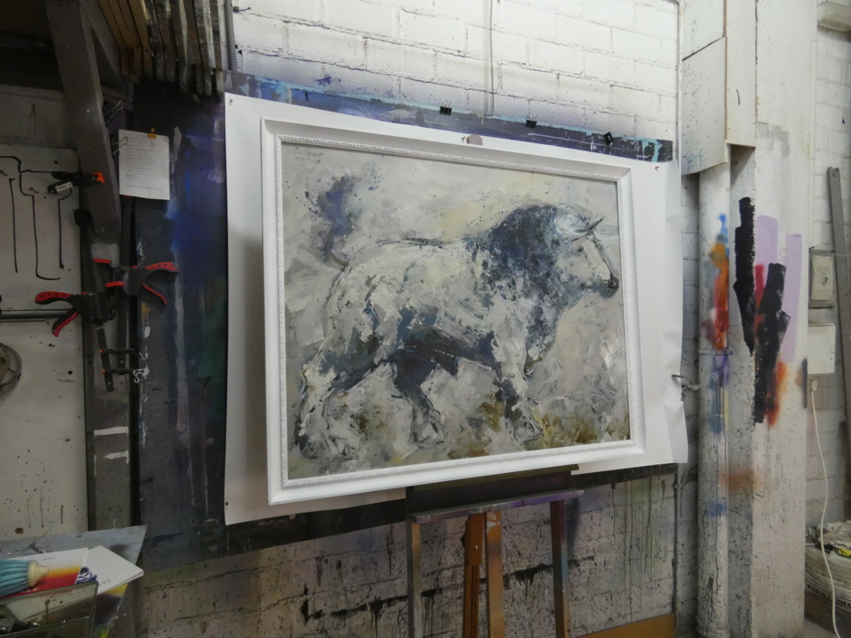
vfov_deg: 66.0
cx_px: 426
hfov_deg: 81.7
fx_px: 492
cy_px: 319
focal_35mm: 20
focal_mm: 3.6
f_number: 2.8
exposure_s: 1/60
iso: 500
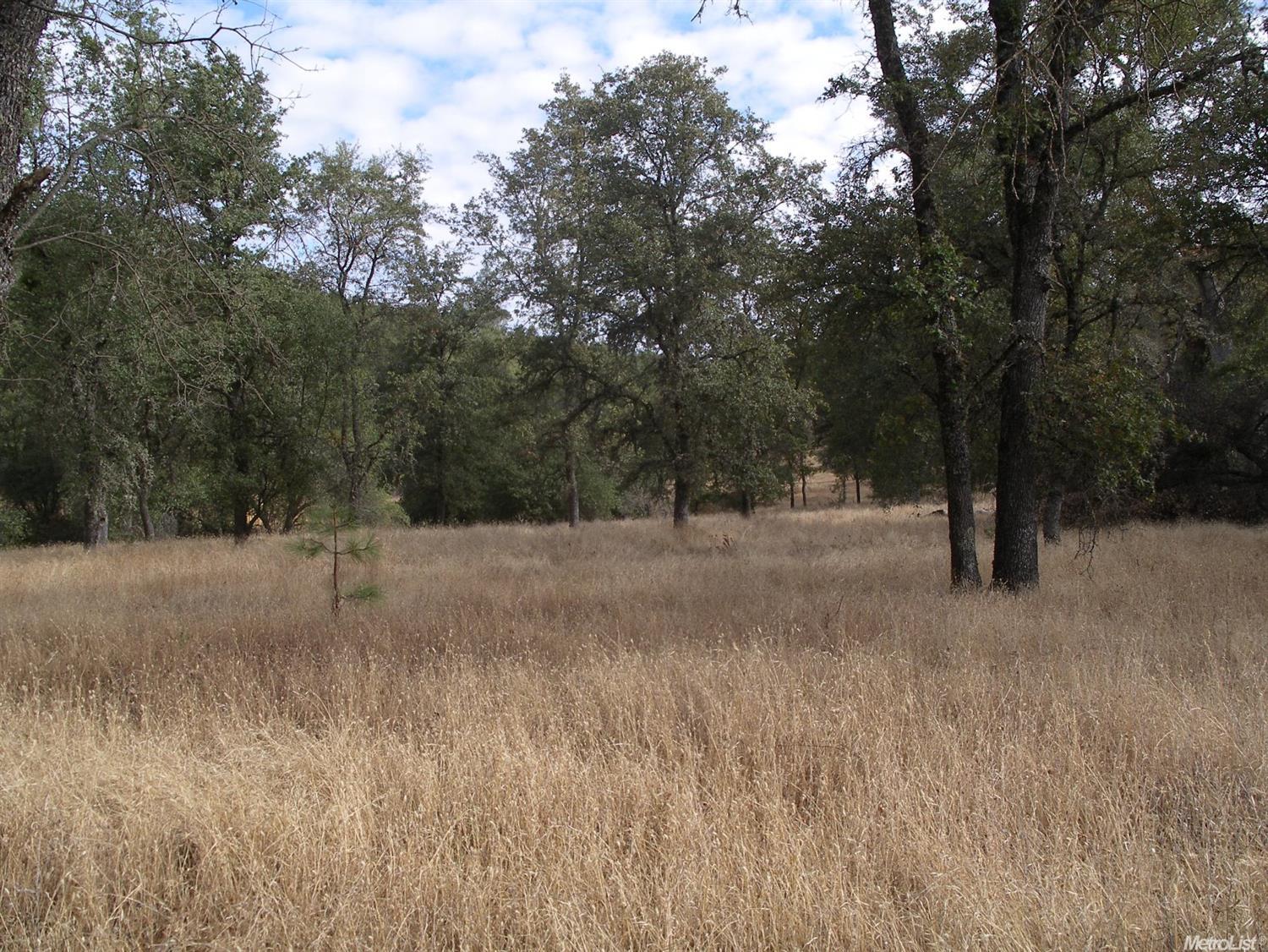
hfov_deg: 50.1
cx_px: 634
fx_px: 1356
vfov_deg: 38.7
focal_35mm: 37
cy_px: 476
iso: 80
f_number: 4.2
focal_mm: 7.8
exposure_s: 1/200
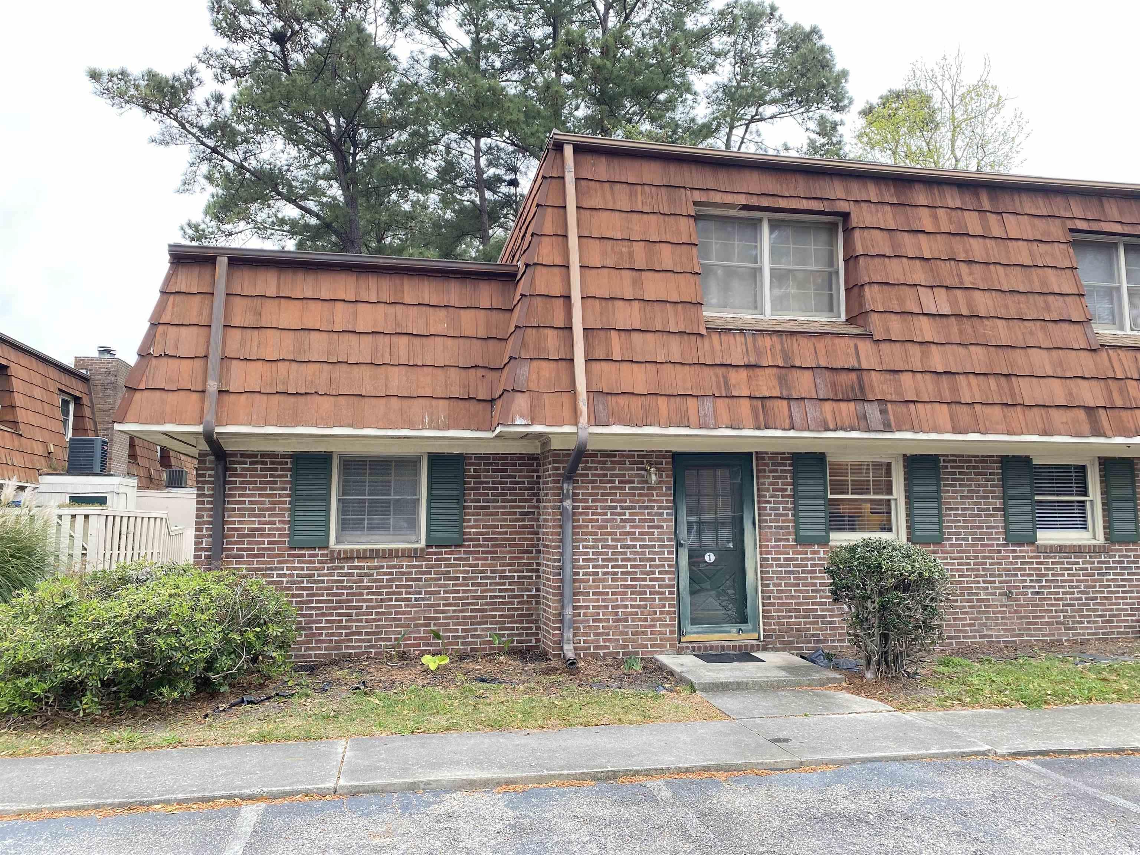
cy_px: 428
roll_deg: -0.3
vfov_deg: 53.1
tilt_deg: +6.3
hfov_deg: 67.3
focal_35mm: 26
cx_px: 570
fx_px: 856
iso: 32
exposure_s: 1/130
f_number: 1.8
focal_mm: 4.25
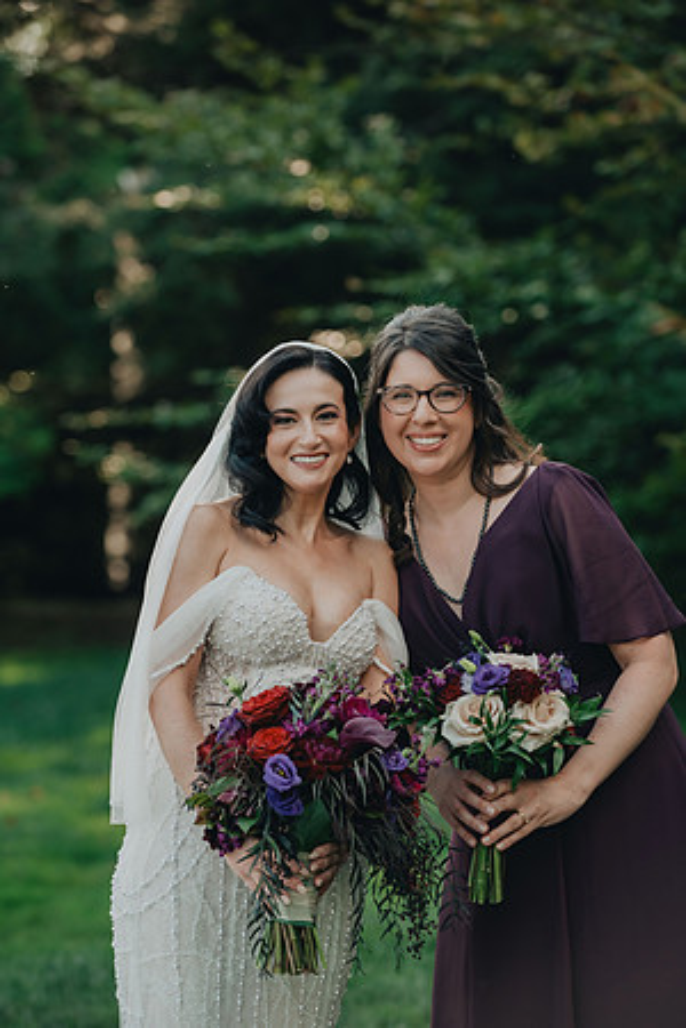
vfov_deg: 14.7
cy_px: 514
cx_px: 343
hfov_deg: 9.8
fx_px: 4001
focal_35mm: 140
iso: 800
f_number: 4
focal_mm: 140
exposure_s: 1/640
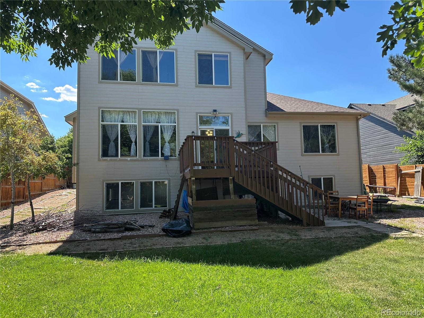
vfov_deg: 56.8
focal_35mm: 24
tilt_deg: +6.6
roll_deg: +1.5
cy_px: 159
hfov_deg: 71.6
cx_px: 212
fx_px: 294
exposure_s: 1/1374
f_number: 1.78
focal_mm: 6.86
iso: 80
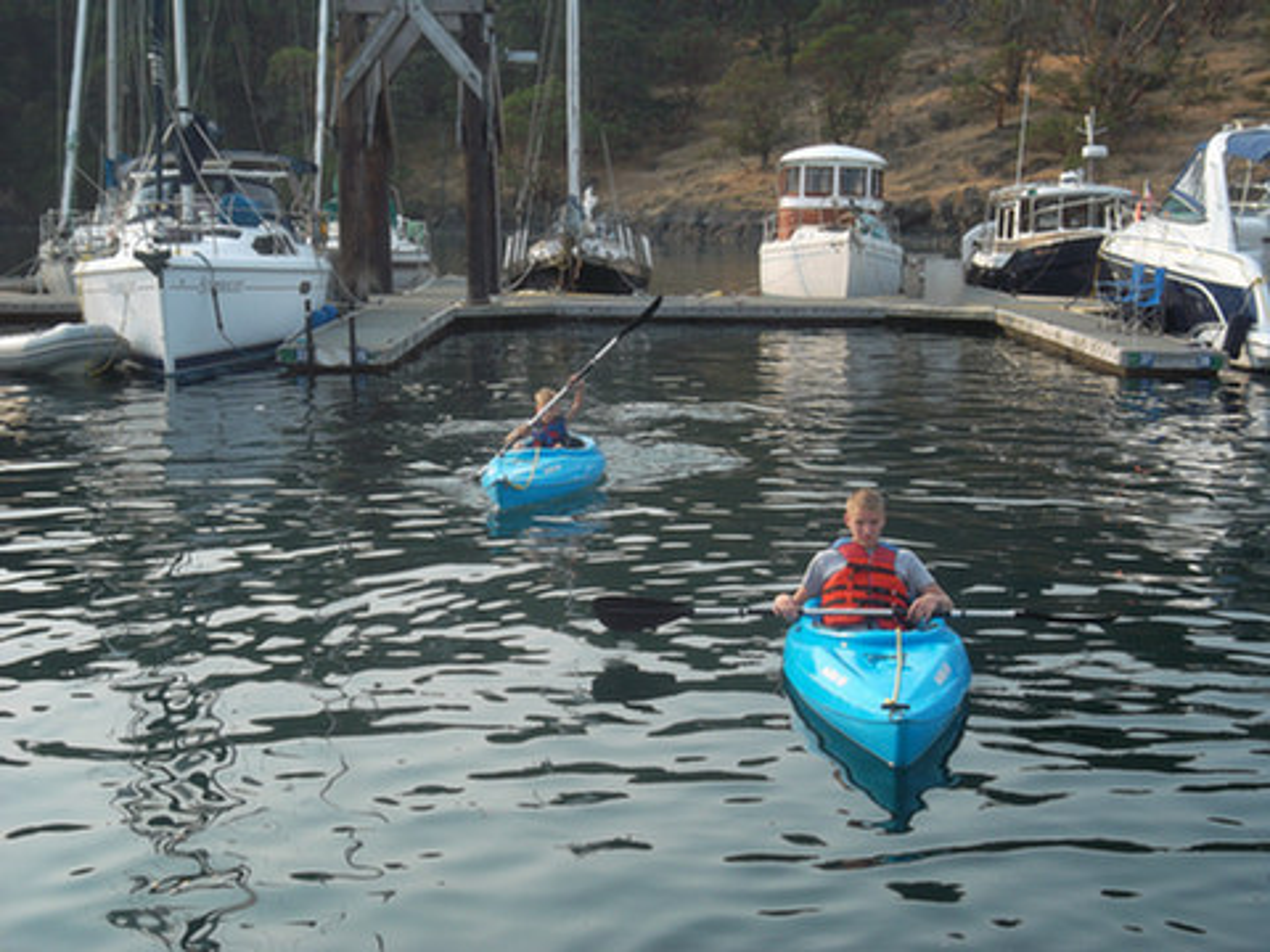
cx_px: 635
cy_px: 476
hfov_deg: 36.8
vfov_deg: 28.0
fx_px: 1908
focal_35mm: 52
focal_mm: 9.3
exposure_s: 1/180
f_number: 5
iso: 80
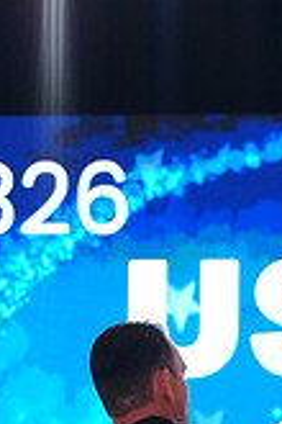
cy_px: 640
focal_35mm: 370
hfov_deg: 3.7
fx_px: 4347
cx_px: 327
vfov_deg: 5.5
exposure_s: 1/250
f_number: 4
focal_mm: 105
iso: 2000
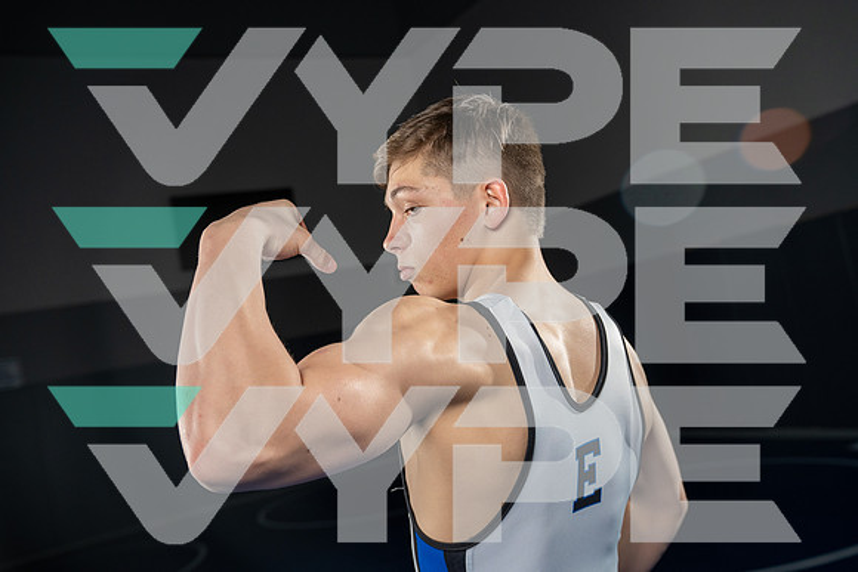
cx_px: 429
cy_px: 286
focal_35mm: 37
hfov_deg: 51.9
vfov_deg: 36.0
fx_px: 882
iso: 800
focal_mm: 37
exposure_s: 1/125
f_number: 4
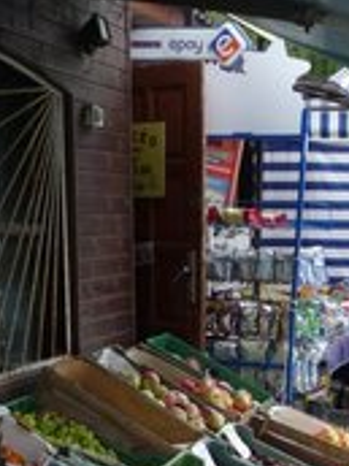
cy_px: 723
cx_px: 160
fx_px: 1291
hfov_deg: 15.4
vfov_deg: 18.0
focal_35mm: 96
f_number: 3.3
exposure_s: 1/160
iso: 100
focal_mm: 5.2
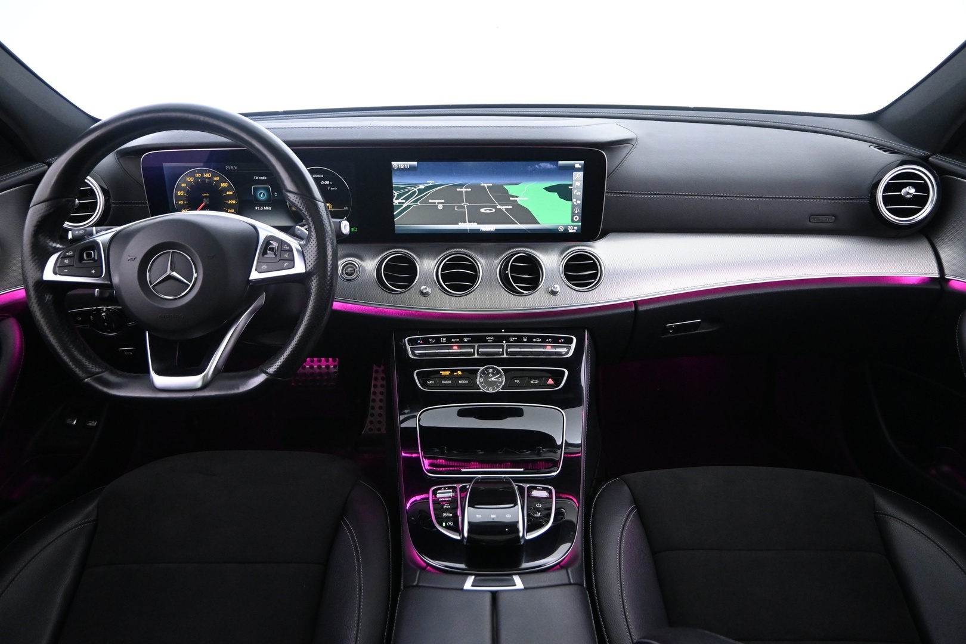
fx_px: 644
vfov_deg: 53.1
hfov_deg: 73.7
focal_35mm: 24
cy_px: 322
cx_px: 483
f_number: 3.5
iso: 3200
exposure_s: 1/25
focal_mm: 16
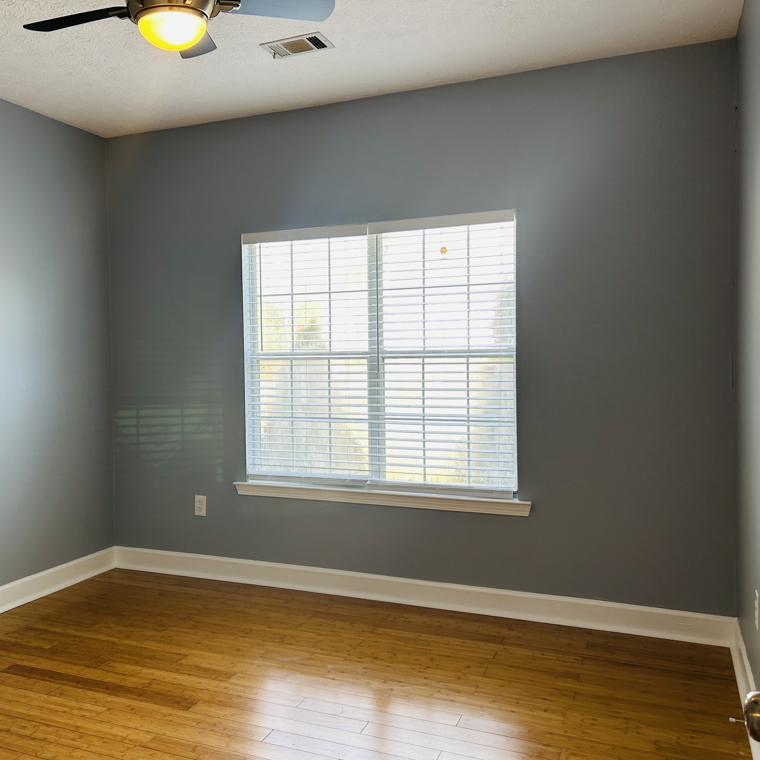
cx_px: 300
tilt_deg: -1.9
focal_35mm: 31
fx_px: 770
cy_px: 376
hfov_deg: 52.1
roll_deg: +1.7
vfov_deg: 52.5
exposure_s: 1/120
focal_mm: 5.7
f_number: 1.5
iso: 50
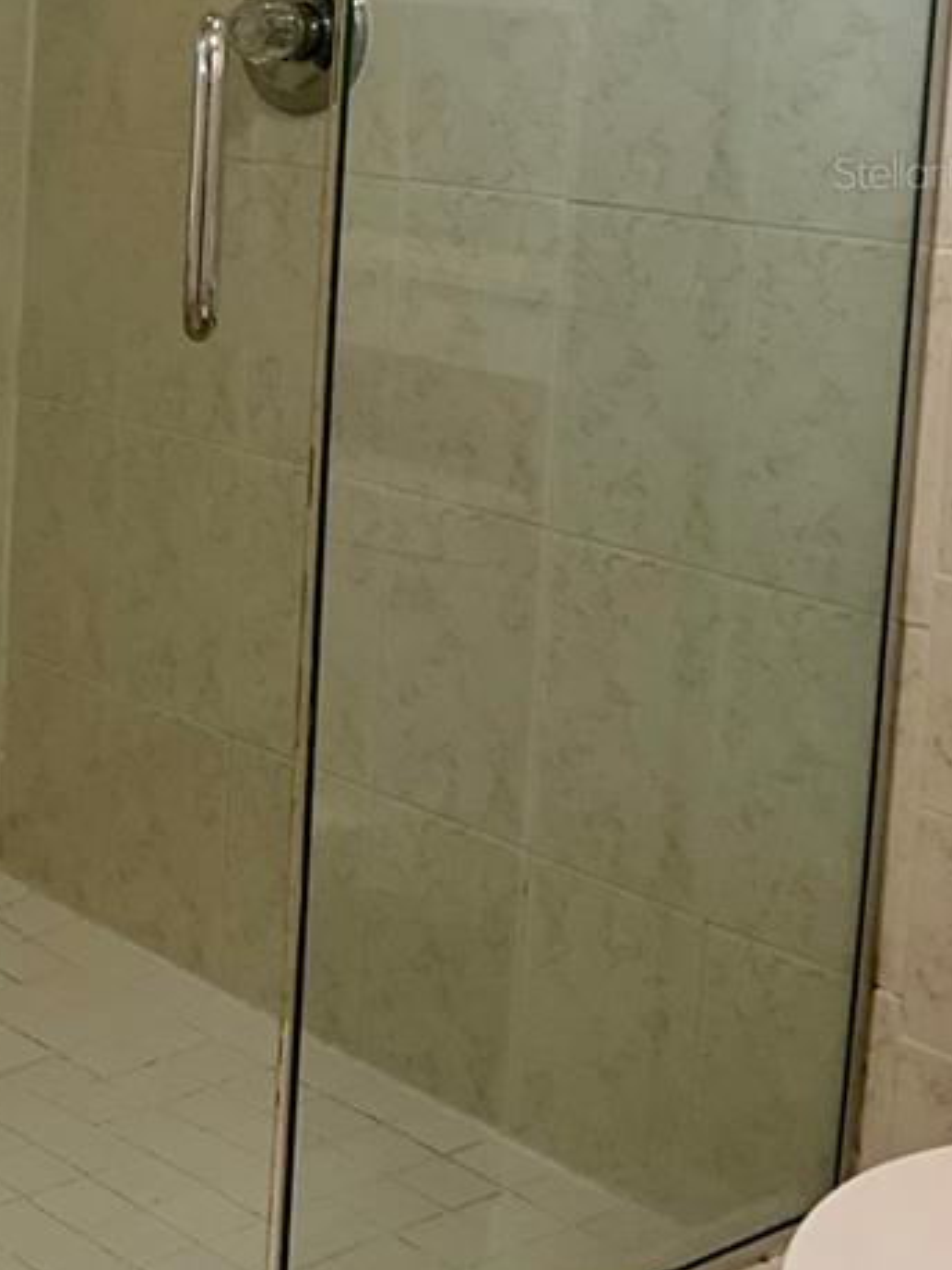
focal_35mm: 68
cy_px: 172
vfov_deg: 27.7
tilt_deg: -5.8
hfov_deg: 20.1
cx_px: -216
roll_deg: -0.7
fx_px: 2495
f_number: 1.8
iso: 80
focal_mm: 4.25
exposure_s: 1/120
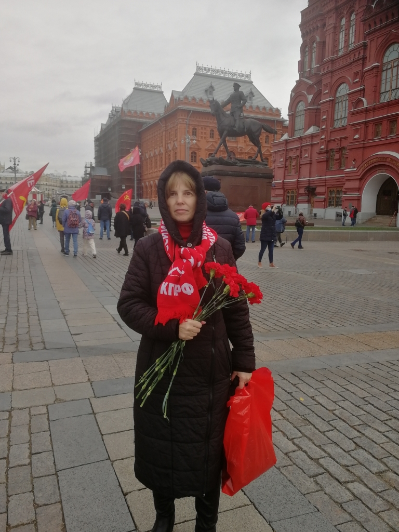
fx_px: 415
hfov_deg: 51.4
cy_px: 266
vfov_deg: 65.3
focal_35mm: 27
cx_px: 200
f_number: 2.2
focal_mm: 3.95
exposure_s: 1/325
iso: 50
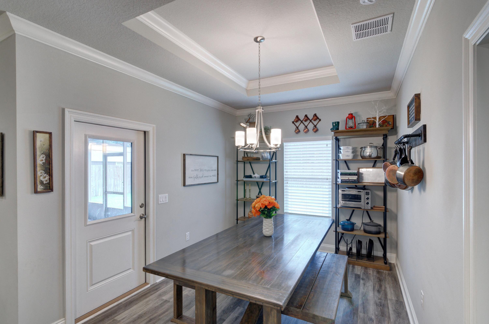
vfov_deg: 71.8
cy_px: 162
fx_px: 224
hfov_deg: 95.1
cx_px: 244
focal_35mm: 16
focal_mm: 11
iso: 400
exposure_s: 1/30
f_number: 9
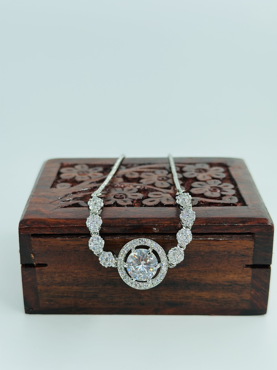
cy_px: 185
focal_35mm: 48
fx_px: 512
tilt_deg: -23.0
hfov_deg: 30.3
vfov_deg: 39.7
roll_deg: -1.4
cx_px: 138
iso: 80
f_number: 1.78
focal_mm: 6.86
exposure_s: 1/663
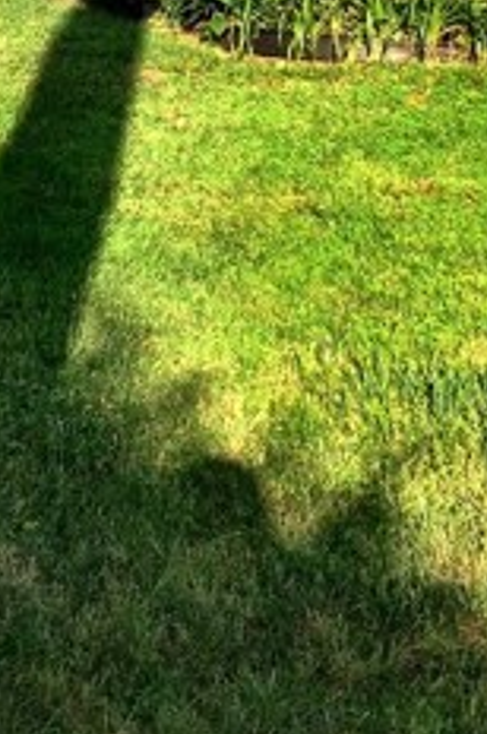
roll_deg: +0.0
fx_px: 2035
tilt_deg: -2.3
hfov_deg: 13.4
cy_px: -76
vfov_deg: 19.6
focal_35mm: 100
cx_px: -60
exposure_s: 1/1163
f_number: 2.2
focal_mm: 4.15
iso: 32
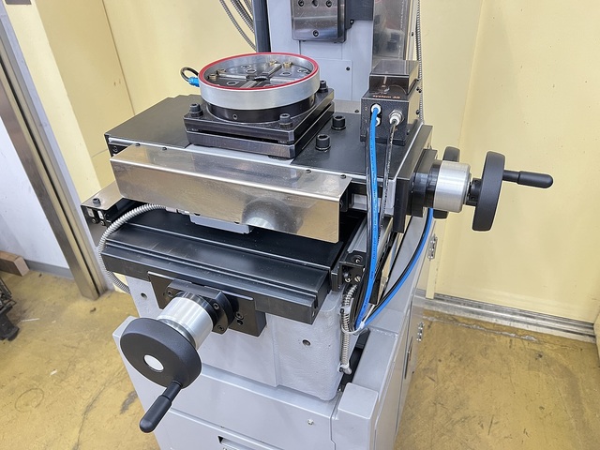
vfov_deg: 53.1
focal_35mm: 26
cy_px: 225
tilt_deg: -36.3
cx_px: 300
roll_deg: +3.6
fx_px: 451
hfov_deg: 67.3
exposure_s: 1/44
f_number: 1.5
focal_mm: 5.7
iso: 500
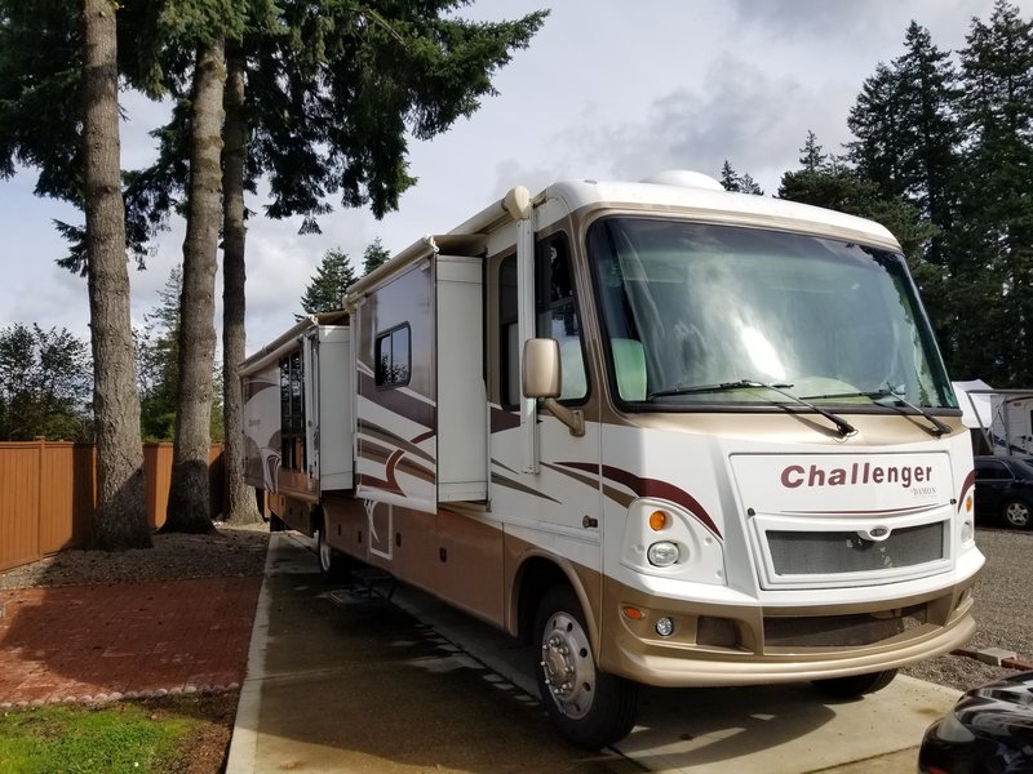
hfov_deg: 67.3
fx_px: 776
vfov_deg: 53.1
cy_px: 387
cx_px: 516
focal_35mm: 26
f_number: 1.7
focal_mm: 4.25
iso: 50
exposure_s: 1/2888
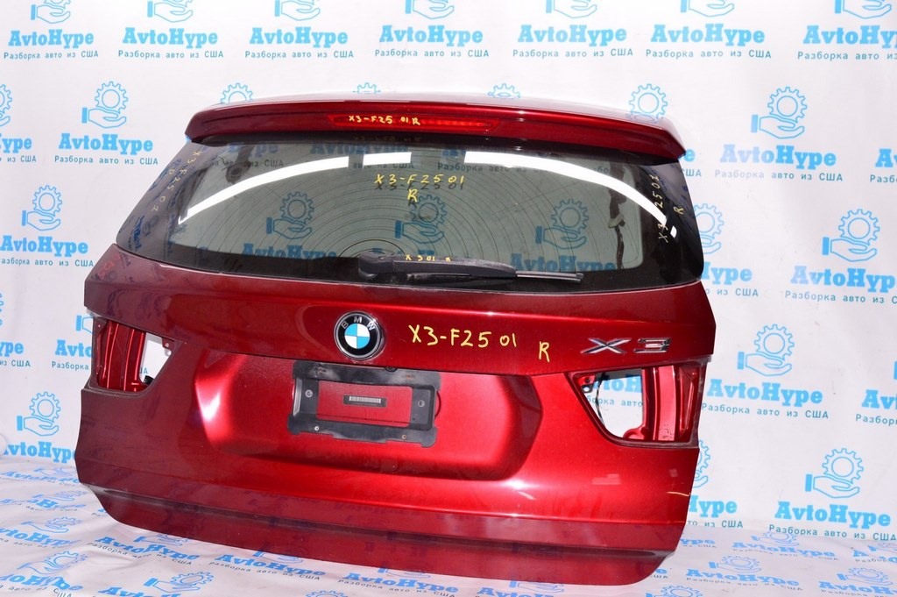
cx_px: 448
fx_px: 896
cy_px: 298
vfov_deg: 36.8
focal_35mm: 36
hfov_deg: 53.2
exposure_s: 1/200
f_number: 8
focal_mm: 24
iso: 1600
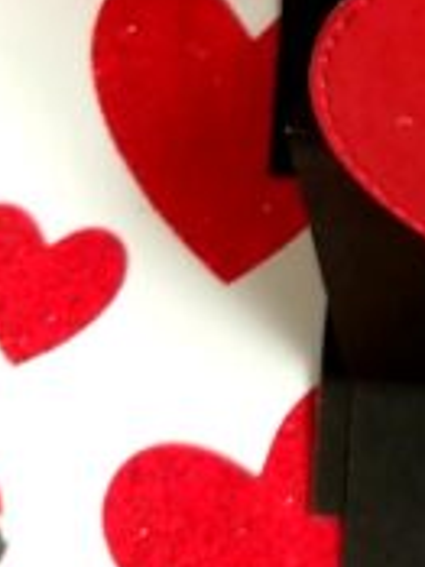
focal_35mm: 119
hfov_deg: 11.3
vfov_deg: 15.7
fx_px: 1950
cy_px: -172
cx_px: 840
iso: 80
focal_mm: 3.83
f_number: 2.2
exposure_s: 1/40
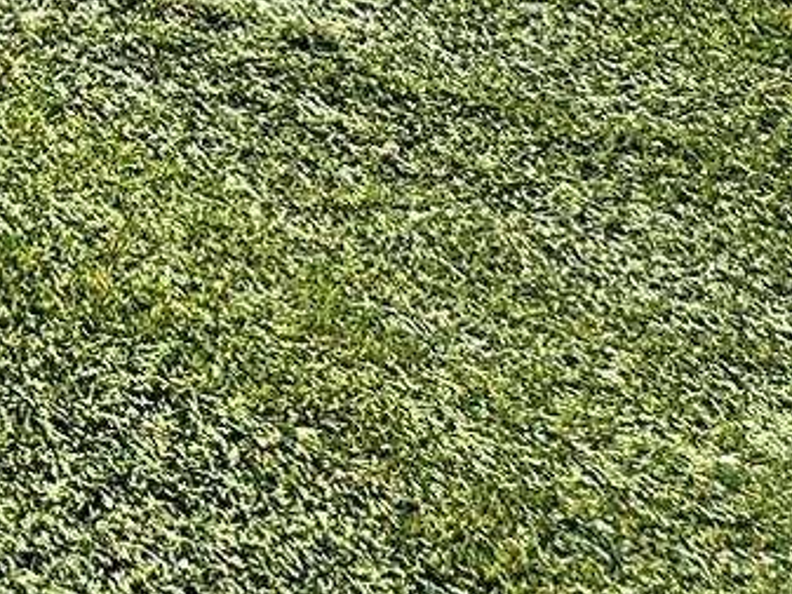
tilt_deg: -11.6
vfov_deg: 13.4
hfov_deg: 14.8
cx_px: -1083
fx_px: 1945
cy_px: -779
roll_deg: +0.8
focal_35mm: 85
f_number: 2.2
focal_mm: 2.22
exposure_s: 1/493
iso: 40
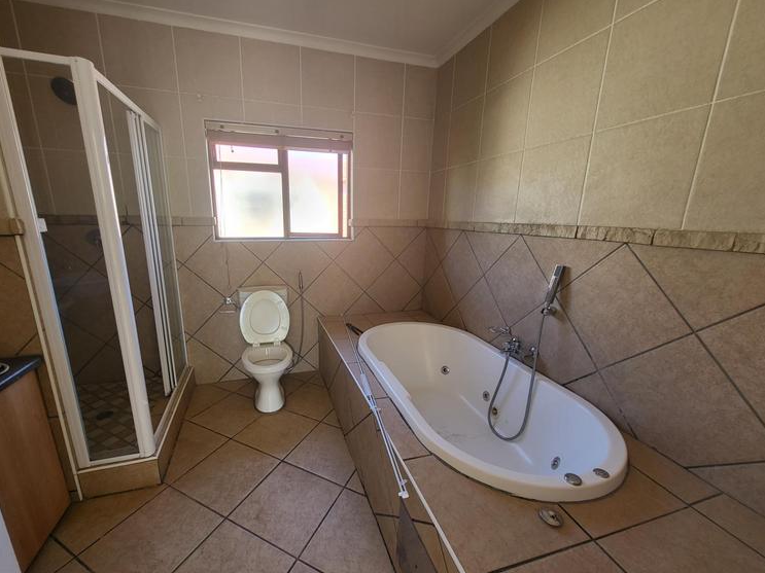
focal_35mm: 14
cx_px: 360
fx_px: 309
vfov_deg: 85.5
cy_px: 306
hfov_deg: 102.0
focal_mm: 1.74
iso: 50
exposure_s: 1/50
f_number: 2.2
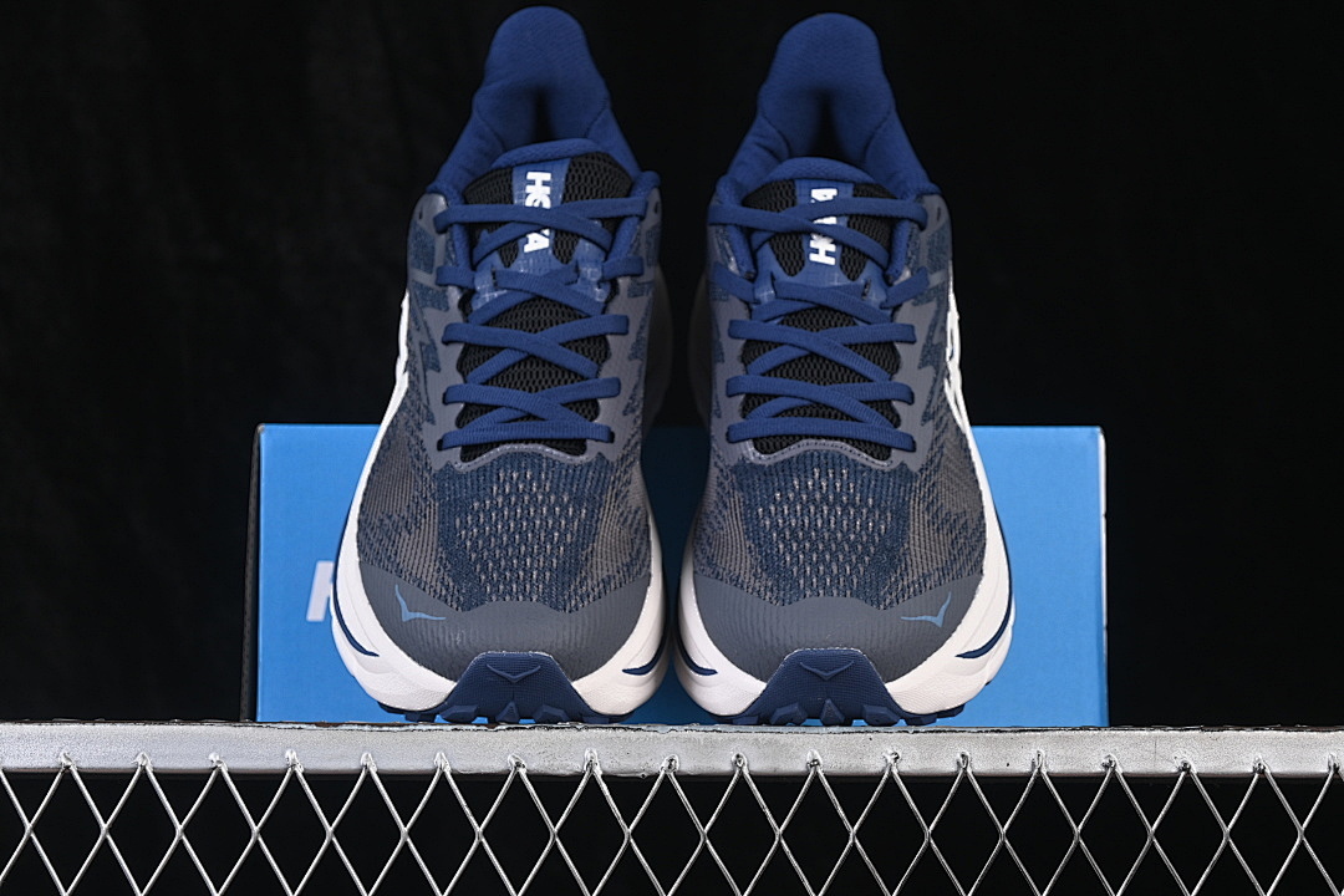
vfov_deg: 18.2
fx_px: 2800
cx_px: 672
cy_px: 448
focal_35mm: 75
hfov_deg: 27.0
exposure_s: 1/60
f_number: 6.3
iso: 160
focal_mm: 50
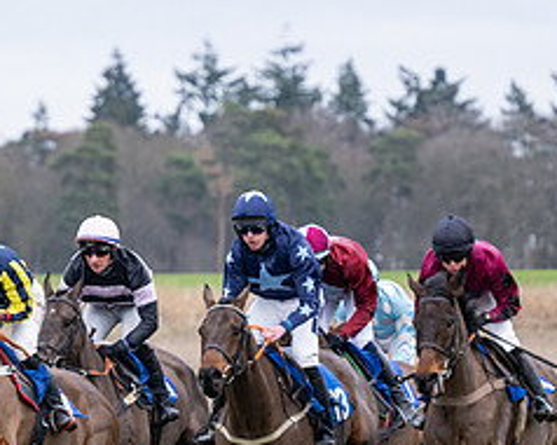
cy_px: 402
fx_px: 10707
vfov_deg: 2.4
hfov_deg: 3.0
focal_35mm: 650
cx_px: 190
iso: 800
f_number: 4
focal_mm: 220
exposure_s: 1/1000
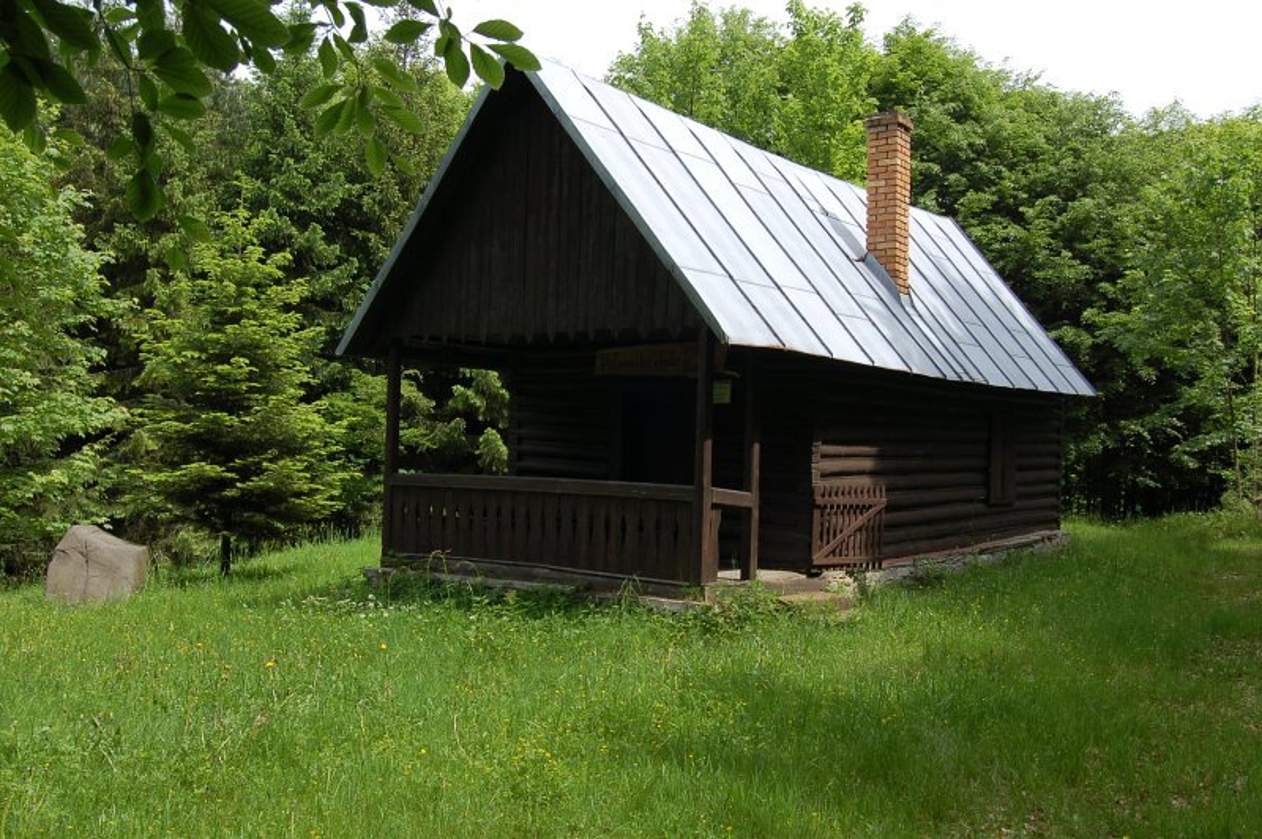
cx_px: 631
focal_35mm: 34
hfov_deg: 55.1
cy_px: 420
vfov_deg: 38.3
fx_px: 1208
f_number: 8
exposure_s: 1/200
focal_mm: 23
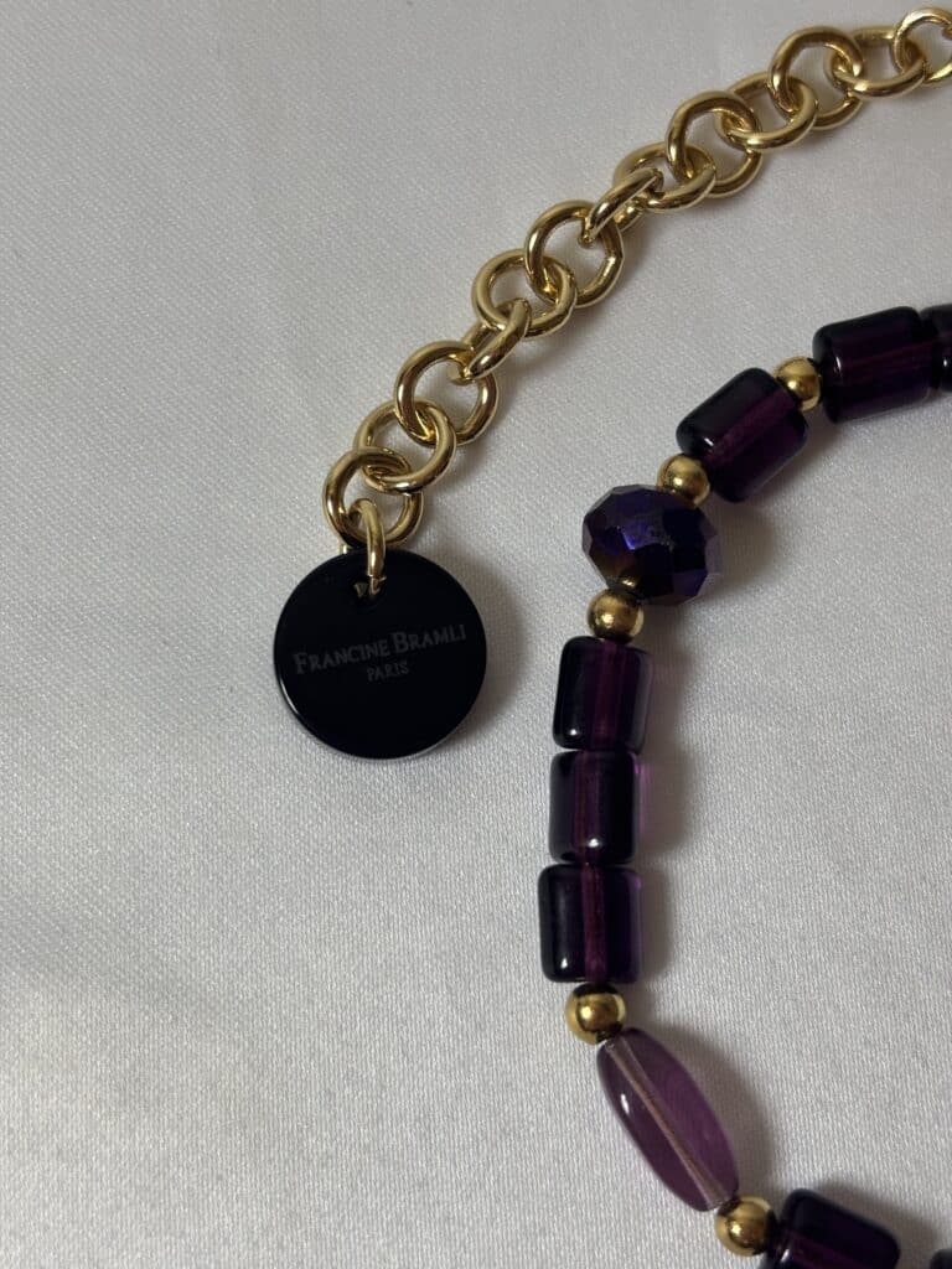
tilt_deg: -75.8
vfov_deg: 36.8
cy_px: 634
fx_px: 1907
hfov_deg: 28.0
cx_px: 476
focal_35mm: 52
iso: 32
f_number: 1.6
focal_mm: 5.96
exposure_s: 1/239
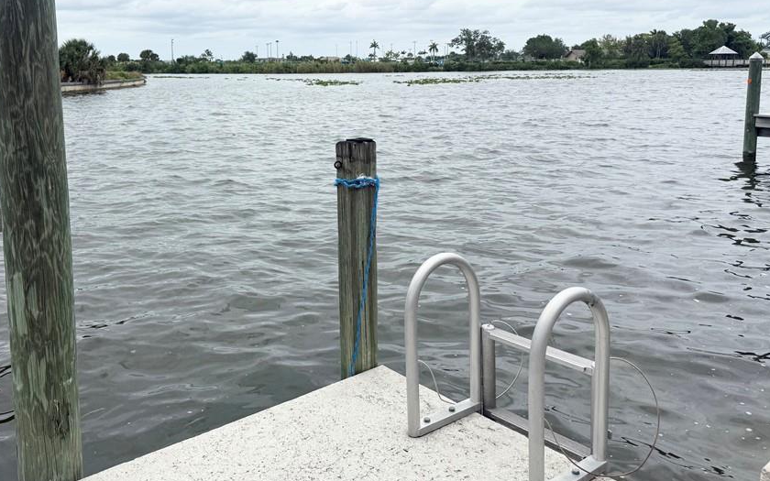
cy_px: 149
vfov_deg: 40.0
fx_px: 651
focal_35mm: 31
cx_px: 312
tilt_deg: -5.8
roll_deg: +1.0
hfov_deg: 60.8
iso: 80
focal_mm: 6.76
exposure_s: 1/6711
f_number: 1.78
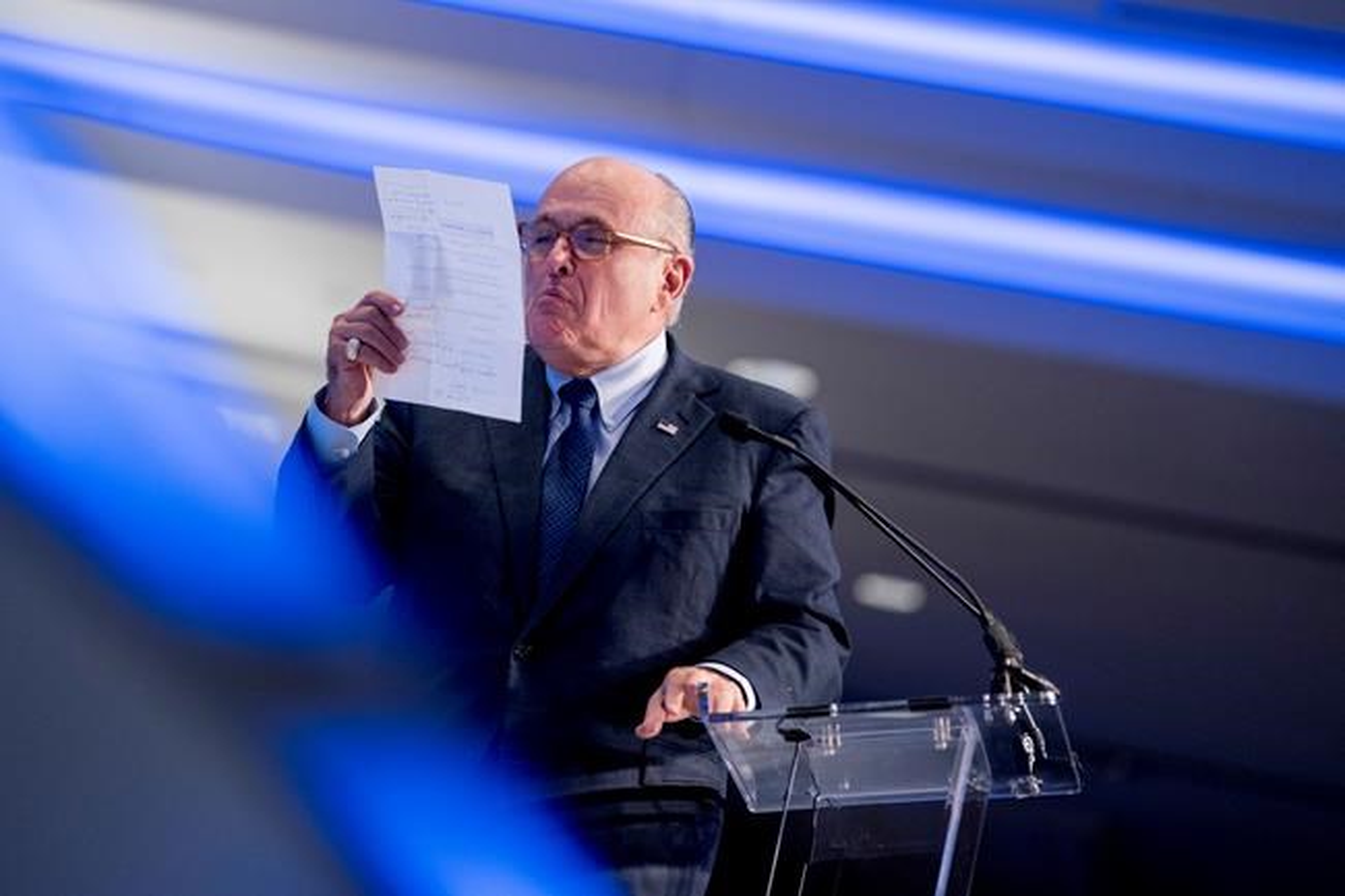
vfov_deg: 6.9
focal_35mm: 200
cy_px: 448
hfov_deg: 10.3
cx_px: 672
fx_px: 7470
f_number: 2.8
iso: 2500
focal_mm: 200
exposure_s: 1/640
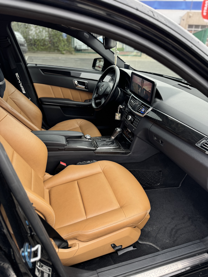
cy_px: 138
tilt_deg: -25.4
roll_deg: -3.0
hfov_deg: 56.8
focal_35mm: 24
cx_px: 104
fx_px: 192
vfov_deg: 71.6
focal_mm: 6.76
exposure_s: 1/121
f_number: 1.78
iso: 64
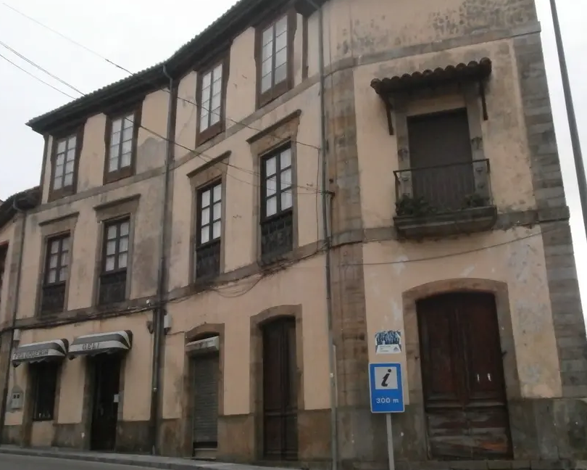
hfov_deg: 49.0
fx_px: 643
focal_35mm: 37
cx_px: 257
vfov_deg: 40.1
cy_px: 260
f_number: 3.5
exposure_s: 1/400
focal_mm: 5.36
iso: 800
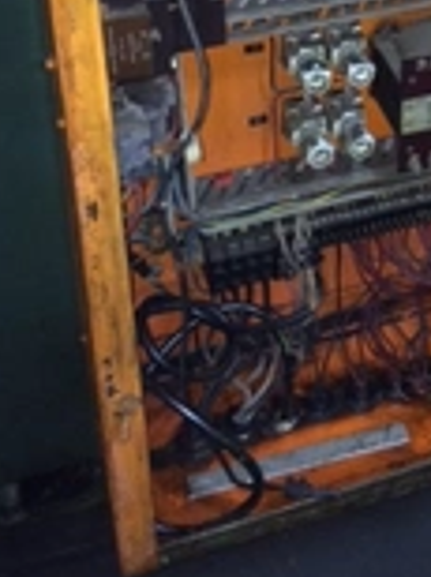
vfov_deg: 23.0
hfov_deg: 18.3
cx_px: 442
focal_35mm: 78
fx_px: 1298
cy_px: -116
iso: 200
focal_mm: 4.12
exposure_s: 1/16
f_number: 2.2
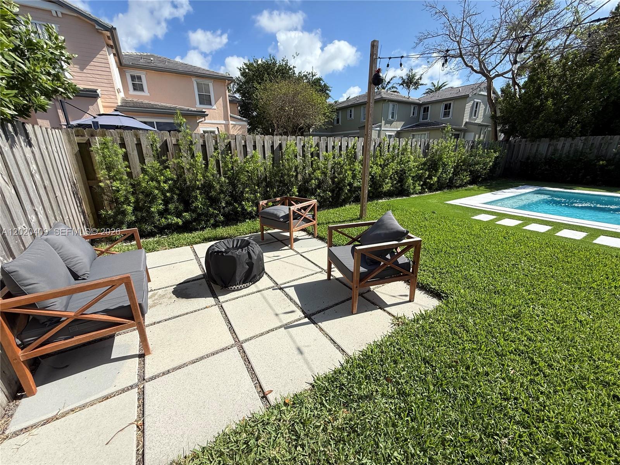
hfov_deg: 102.1
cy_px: 232
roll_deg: +0.5
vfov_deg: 85.7
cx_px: 310
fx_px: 251
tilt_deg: -12.8
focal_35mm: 14
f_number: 2.2
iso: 50
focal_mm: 2.22
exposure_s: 1/1572
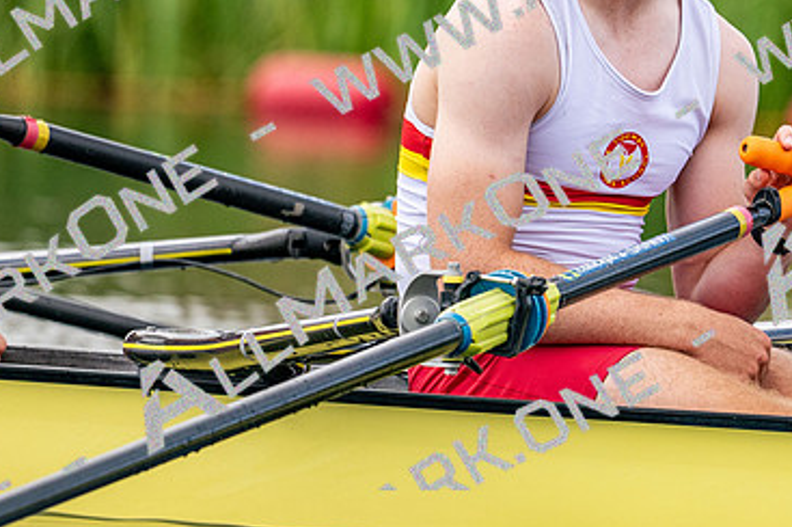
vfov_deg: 1.4
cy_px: 121
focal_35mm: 949
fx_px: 20859
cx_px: 576
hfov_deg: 2.2
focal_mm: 400
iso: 500
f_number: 4.5
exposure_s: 1/2500
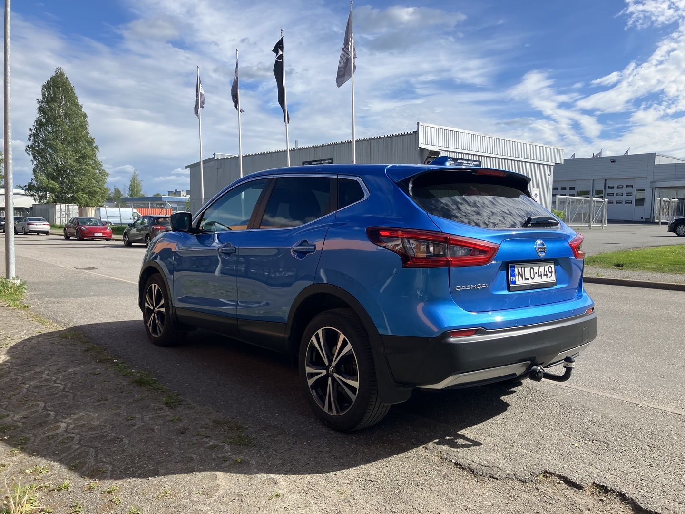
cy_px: 257
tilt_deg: -4.6
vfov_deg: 49.7
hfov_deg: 63.4
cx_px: 342
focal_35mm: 28
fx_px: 554
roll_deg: -1.5
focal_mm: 3.99
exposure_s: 1/2024
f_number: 1.8
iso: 32
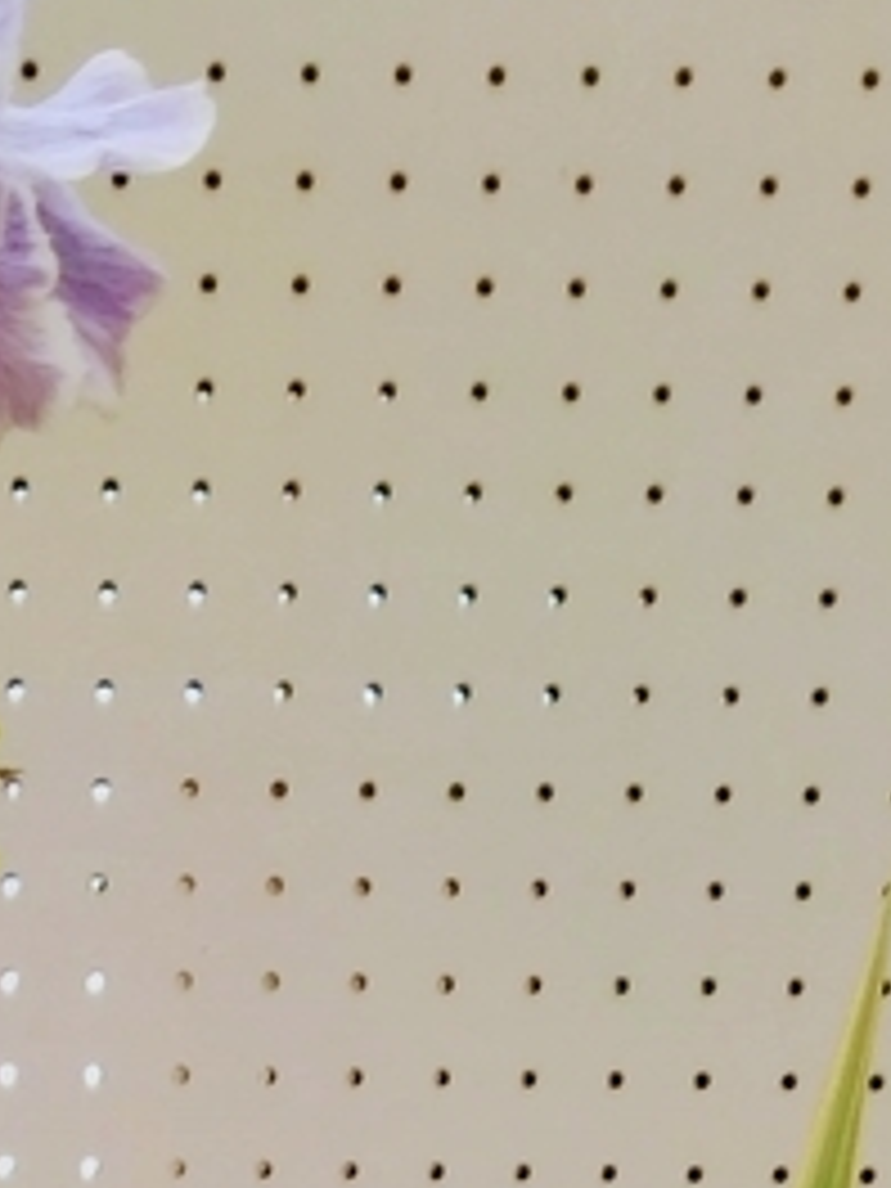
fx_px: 4050
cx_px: -148
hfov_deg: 12.3
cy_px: 2660
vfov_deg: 13.3
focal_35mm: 118
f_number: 2.2
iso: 42
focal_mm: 3.46
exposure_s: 1/33
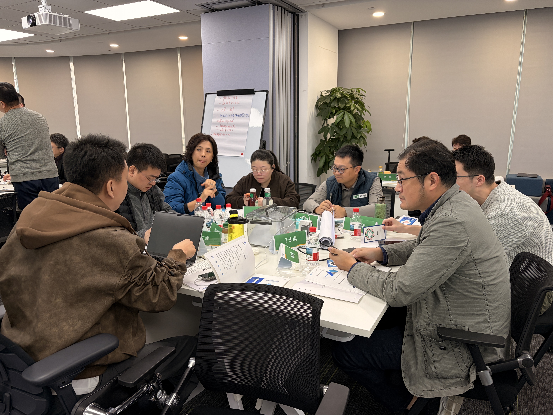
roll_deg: +0.4
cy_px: 208
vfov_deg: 53.1
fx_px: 415
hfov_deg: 67.3
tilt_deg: -11.1
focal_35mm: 26
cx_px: 276
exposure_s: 1/100
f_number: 1.6
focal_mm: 5.96
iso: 80
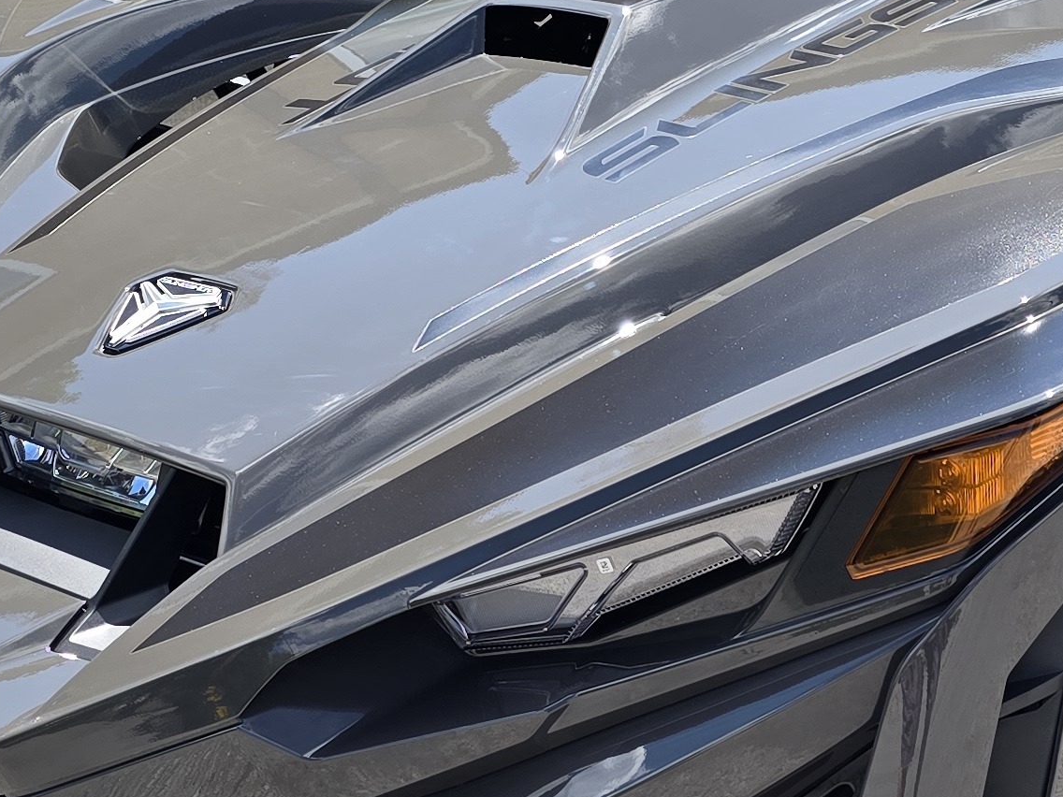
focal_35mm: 81
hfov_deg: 23.7
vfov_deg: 18.2
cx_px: 890
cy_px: 493
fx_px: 2487
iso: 12
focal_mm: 6.3
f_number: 1.7
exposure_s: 1/291
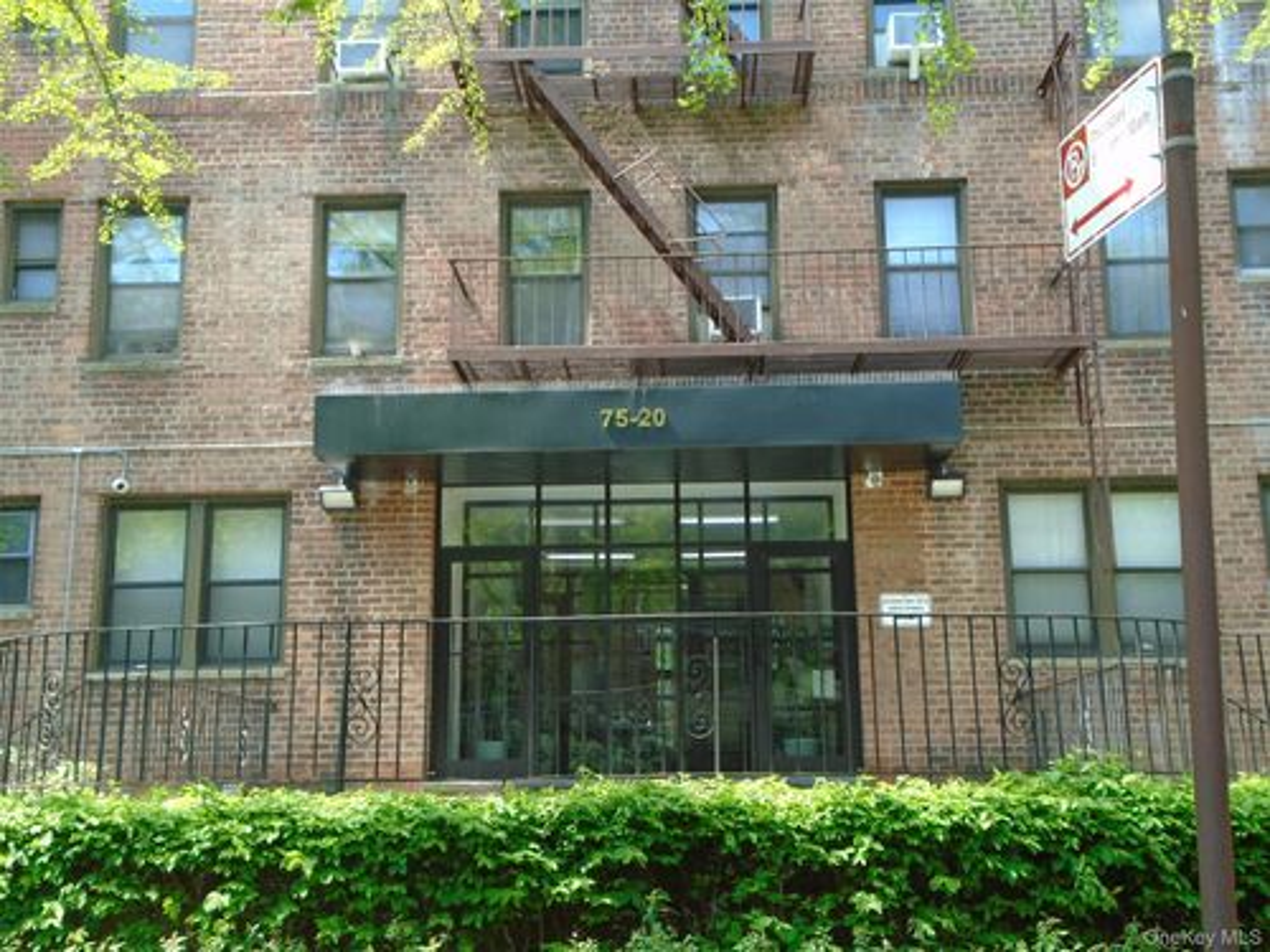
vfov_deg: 34.3
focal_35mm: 42
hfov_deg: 44.8
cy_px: 476
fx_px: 1541
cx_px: 635
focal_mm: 7.4
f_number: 4.1
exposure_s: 1/100
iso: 100
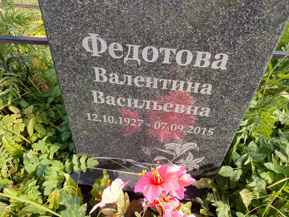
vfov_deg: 54.9
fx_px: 209
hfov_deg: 69.4
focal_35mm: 25
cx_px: 144
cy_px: 108
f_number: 1.69
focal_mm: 4.76
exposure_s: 1/258
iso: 110
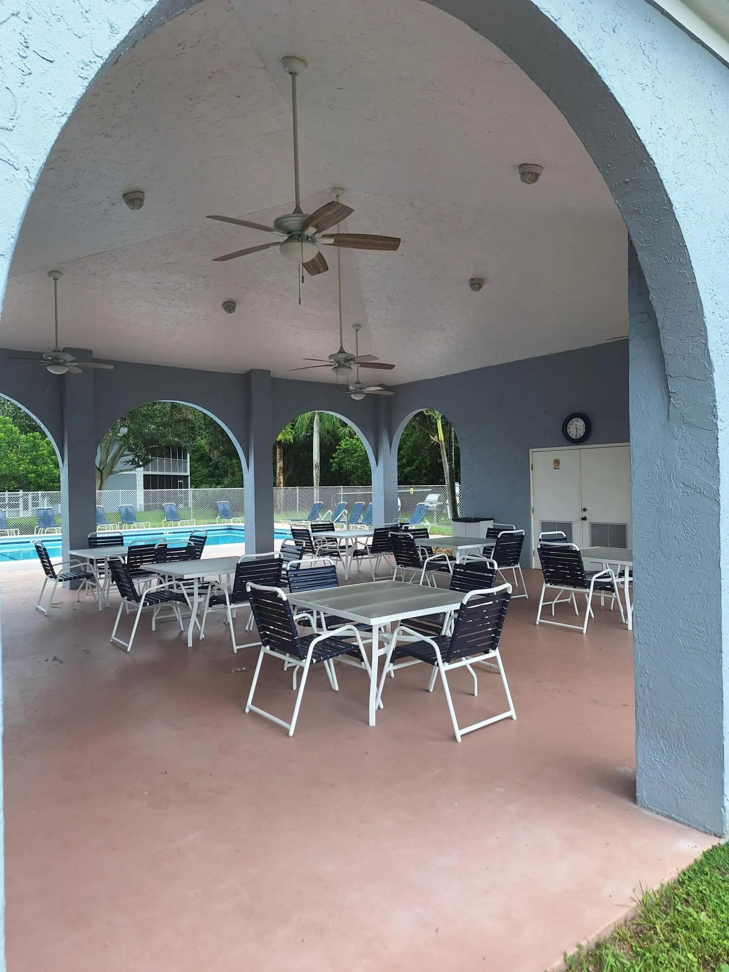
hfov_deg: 58.9
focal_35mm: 23
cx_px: 364
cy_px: 486
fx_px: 646
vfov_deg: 73.9
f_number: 1.8
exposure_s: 1/573
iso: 40
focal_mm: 5.54
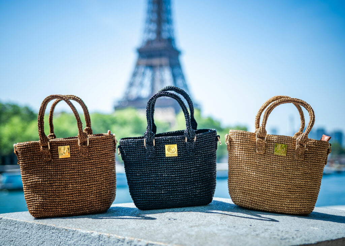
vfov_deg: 25.8
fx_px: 538
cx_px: 171
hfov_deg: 35.6
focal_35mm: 55
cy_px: 122
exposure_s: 1/5000
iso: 160
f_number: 2
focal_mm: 35
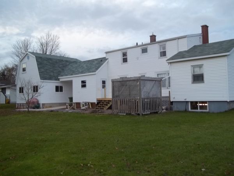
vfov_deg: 44.2
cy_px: 88
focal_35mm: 32
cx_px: 117
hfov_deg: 56.8
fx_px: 216
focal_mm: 5.7
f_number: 2.9
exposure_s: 1/80
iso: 64
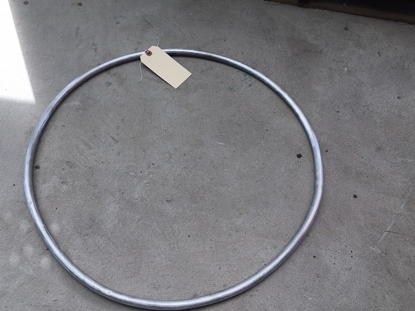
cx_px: 204
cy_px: 162
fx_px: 372
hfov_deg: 58.3
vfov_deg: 45.4
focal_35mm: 31
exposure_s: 1/323
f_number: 2.2
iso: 25
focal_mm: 4.15
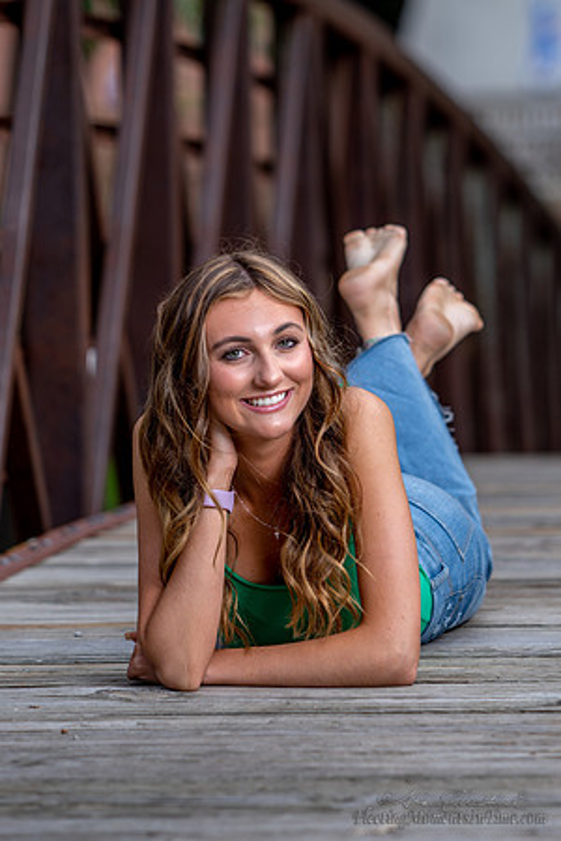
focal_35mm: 200
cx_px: 280
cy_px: 420
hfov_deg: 6.9
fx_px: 4675
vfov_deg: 10.3
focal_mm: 200
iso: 100
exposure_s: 1/200
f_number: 4
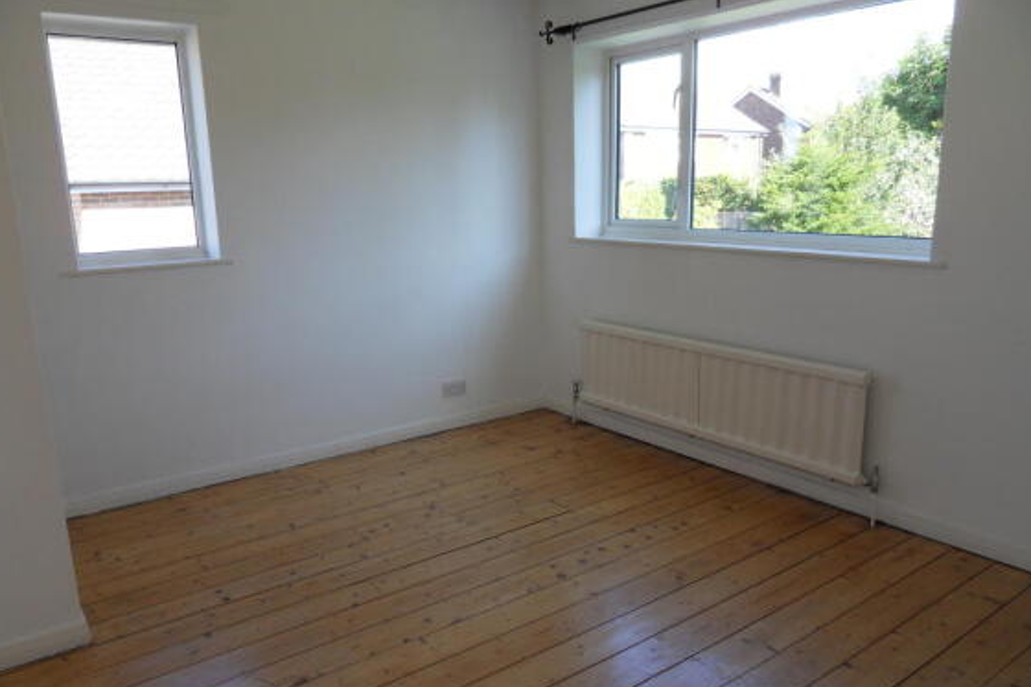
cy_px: 358
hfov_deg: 69.4
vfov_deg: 49.5
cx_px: 516
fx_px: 744
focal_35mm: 26
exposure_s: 1/90
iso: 80
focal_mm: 4.2
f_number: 3.3
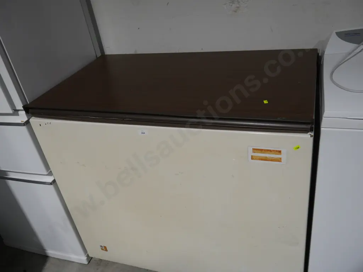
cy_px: 136
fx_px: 336
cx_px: 182
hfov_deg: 56.8
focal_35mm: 32
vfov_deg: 44.2
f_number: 3.6
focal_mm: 16
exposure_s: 1/80
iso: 200
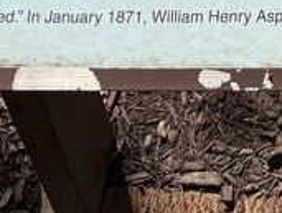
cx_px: 406
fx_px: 914
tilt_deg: -40.7
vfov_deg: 11.5
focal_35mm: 112
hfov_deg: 16.2
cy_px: -254
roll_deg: -1.9
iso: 80
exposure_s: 1/2801
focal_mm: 6.76
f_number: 1.78
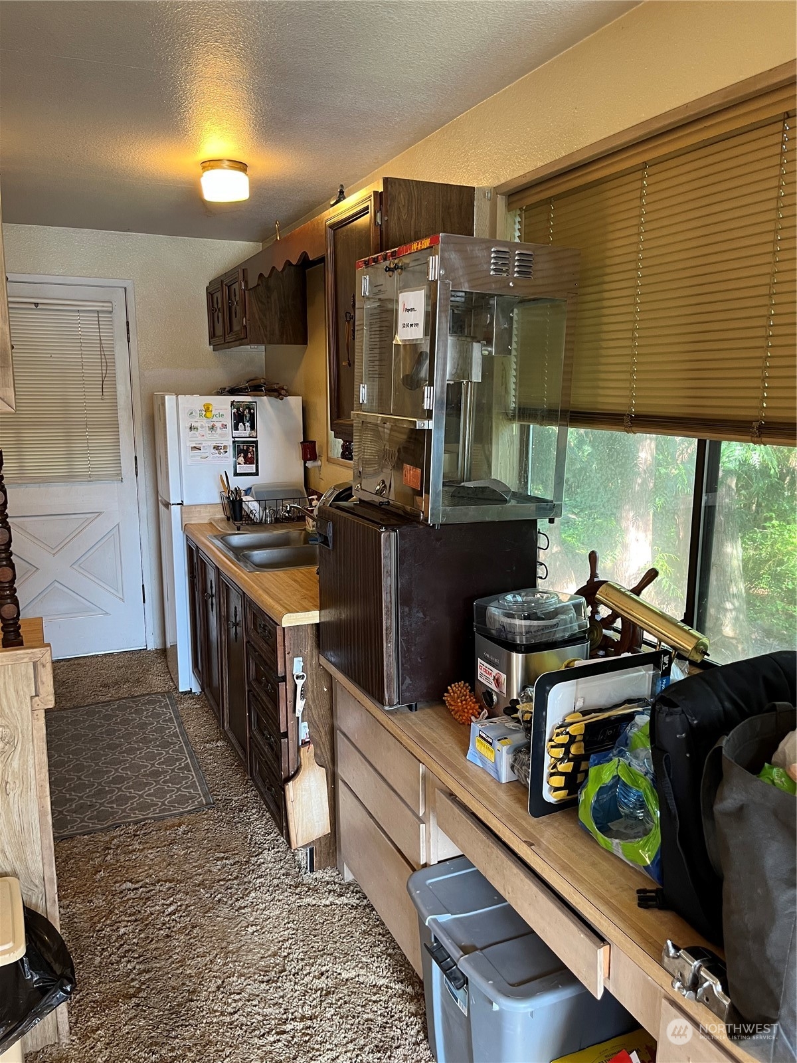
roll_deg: +1.8
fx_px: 798
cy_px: 532
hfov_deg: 53.1
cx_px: 398
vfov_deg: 67.3
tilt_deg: -10.6
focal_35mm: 26
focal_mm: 5.1
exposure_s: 1/68
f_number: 1.6
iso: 125
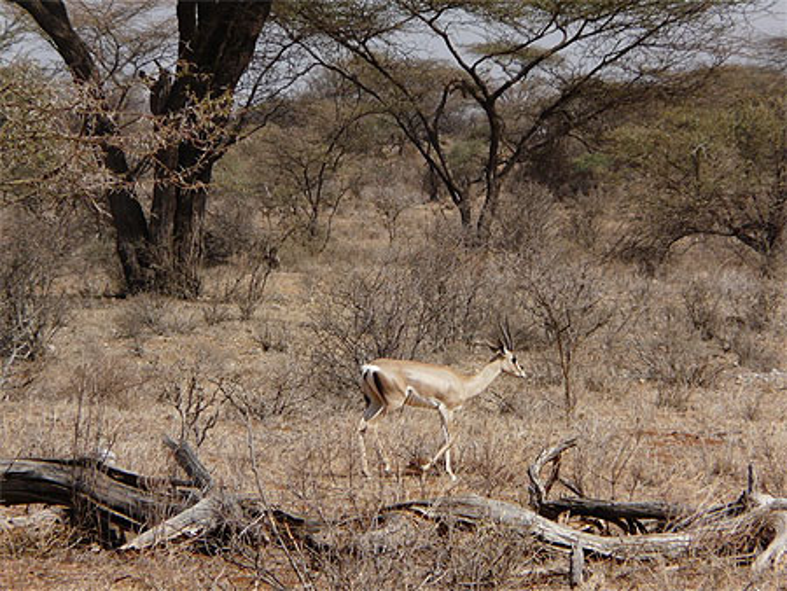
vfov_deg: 3.0
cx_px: 394
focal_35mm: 504
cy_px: 296
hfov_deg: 3.9
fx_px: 11465
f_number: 5.6
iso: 100
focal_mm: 82.7
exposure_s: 1/500
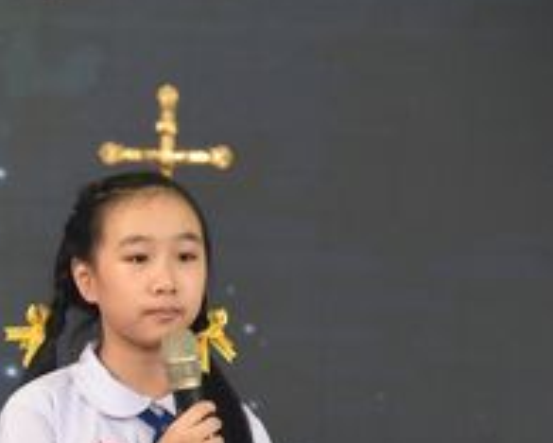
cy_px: 437
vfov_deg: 5.1
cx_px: -241
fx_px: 4959
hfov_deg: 6.3
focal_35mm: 303
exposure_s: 1/125
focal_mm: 105
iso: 1000
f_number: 4
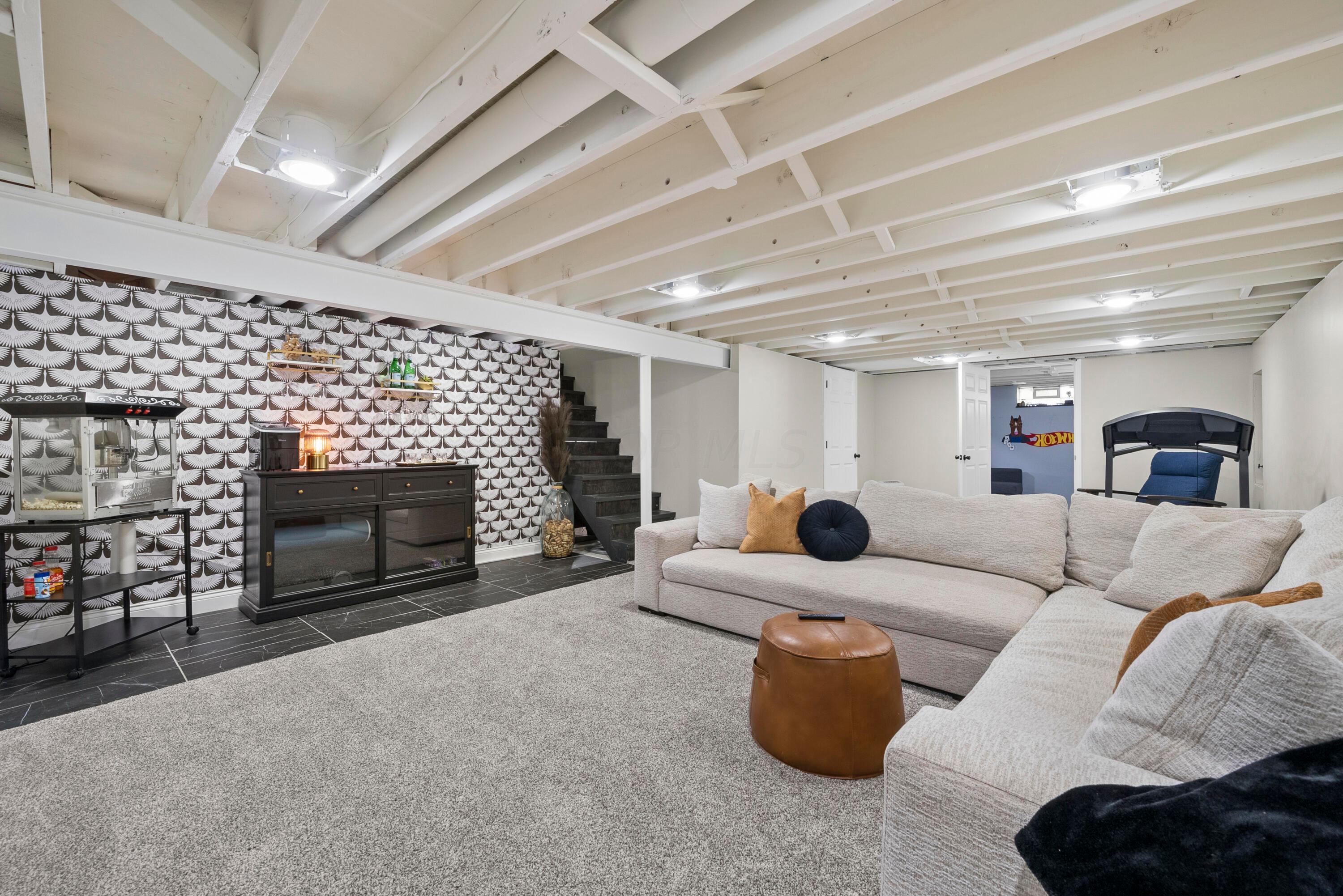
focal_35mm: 14
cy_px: 448
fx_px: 522
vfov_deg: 81.3
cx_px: 672
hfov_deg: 104.2
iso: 800
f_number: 9
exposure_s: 1/2.5
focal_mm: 14
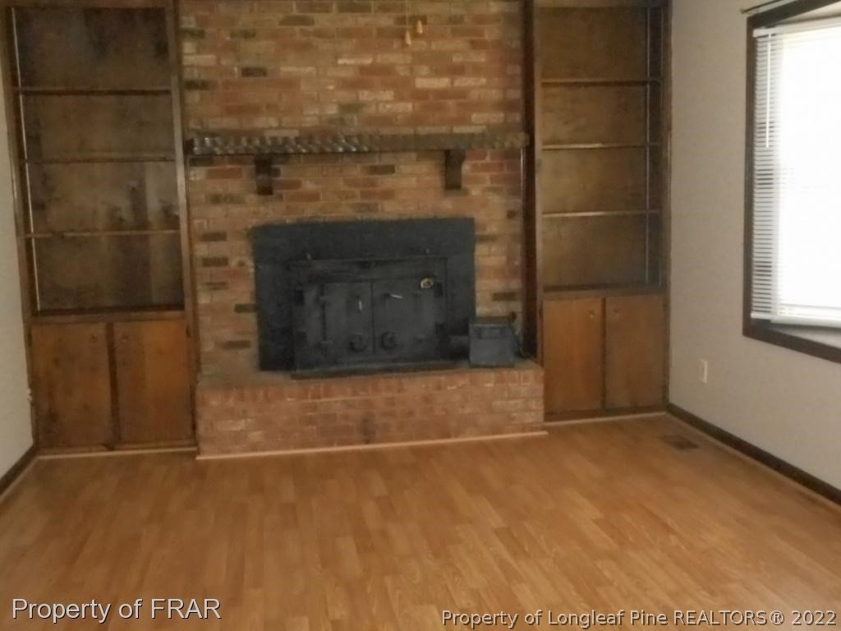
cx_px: 420
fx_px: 948
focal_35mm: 39
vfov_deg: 36.8
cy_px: 316
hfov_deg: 47.9
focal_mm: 6.9
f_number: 4.5
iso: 1600
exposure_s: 1/30
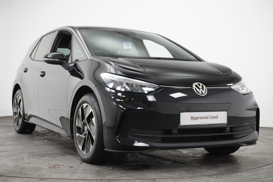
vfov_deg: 23.1
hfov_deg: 34.2
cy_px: 91
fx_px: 443
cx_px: 136
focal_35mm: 58
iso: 5000
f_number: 5.6
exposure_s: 1/200
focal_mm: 39
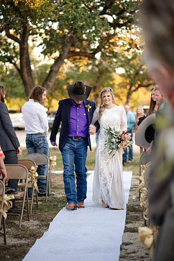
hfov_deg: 16.1
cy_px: 130
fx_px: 616
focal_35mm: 85
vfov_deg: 23.9
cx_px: 87
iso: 200
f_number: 1.8
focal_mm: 85
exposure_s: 1/400
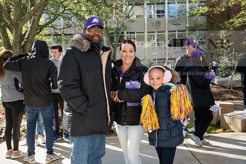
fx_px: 260
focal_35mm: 38
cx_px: 123
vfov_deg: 35.1
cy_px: 82
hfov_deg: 50.7
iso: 400
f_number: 5
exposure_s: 1/320
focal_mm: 38
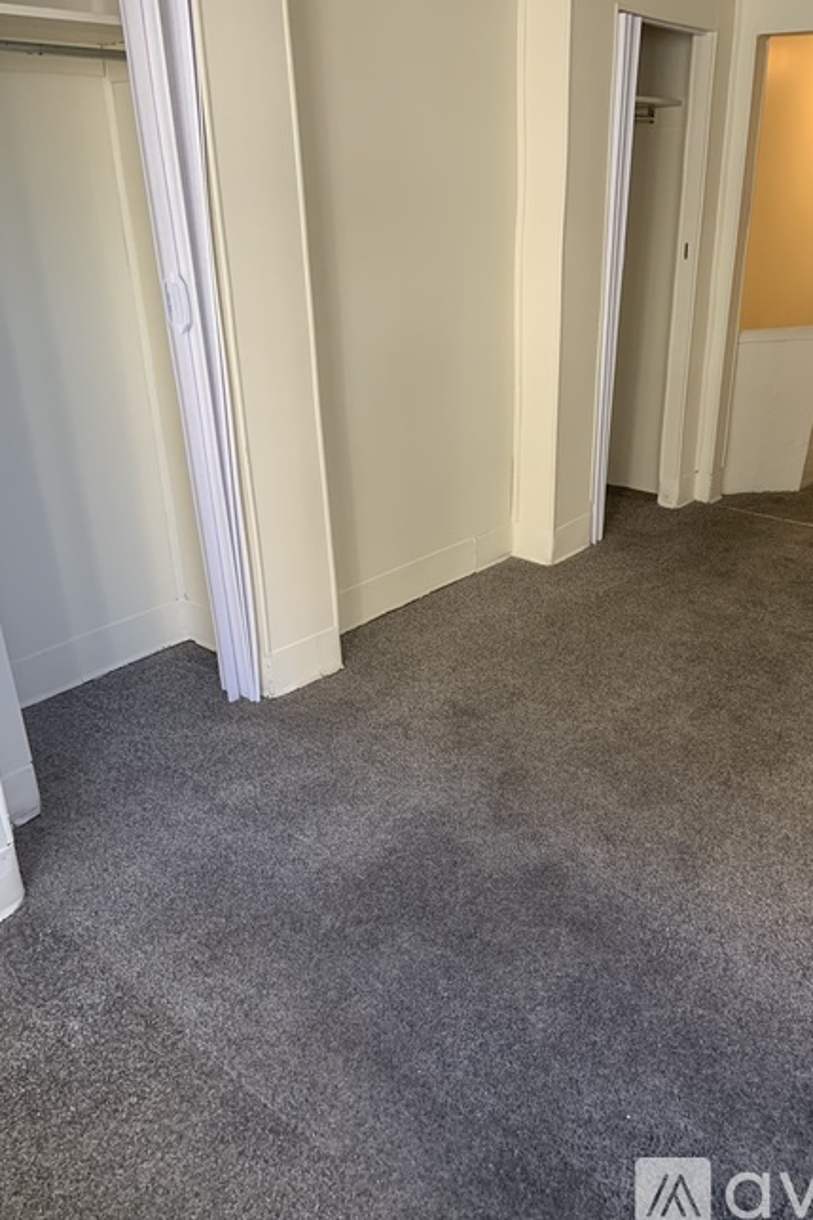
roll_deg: +1.8
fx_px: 949
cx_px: 468
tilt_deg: -22.8
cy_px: 601
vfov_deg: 65.5
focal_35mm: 28
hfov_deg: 46.2
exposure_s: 1/60
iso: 160
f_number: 1.8
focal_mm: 4.25
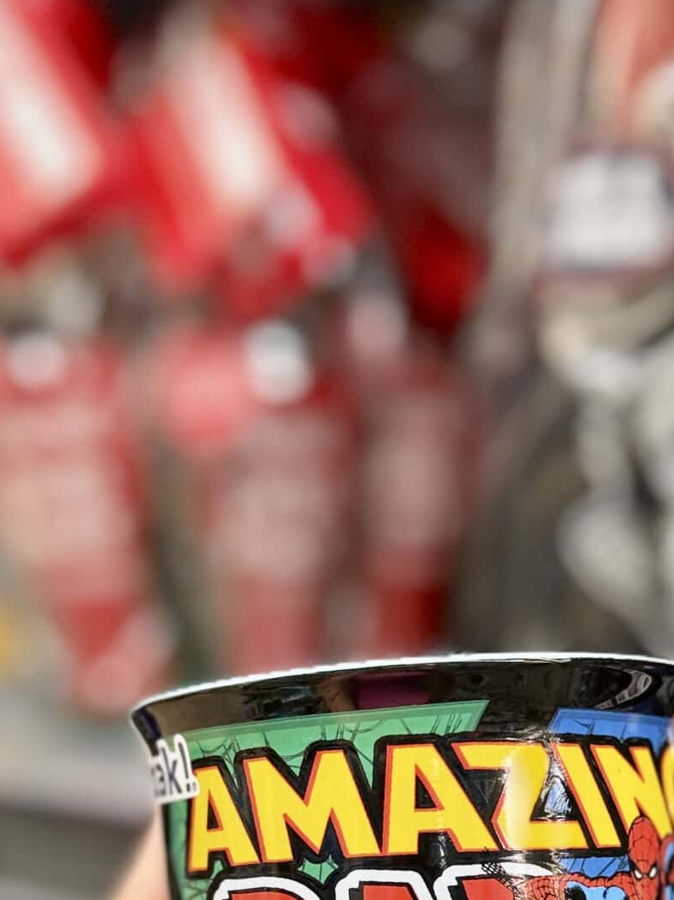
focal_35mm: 58
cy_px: 963
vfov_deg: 30.2
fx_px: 1506
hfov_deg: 25.1
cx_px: 452
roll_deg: -0.4
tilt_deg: -22.7
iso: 160
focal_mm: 6.76
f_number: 1.78
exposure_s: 1/121
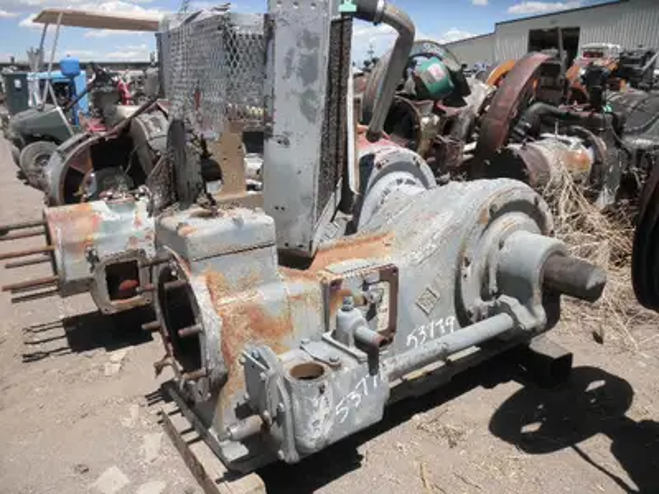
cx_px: 330
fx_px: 533
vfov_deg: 49.7
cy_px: 247
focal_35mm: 28
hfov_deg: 63.4
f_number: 8.5
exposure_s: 1/125
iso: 64
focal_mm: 5
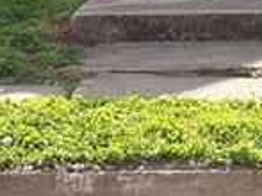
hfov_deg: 5.4
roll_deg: +0.0
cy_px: -481
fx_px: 2745
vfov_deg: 3.9
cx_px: 283
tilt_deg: +6.5
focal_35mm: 363
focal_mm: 5.96
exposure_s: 1/2639
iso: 50
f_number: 1.6
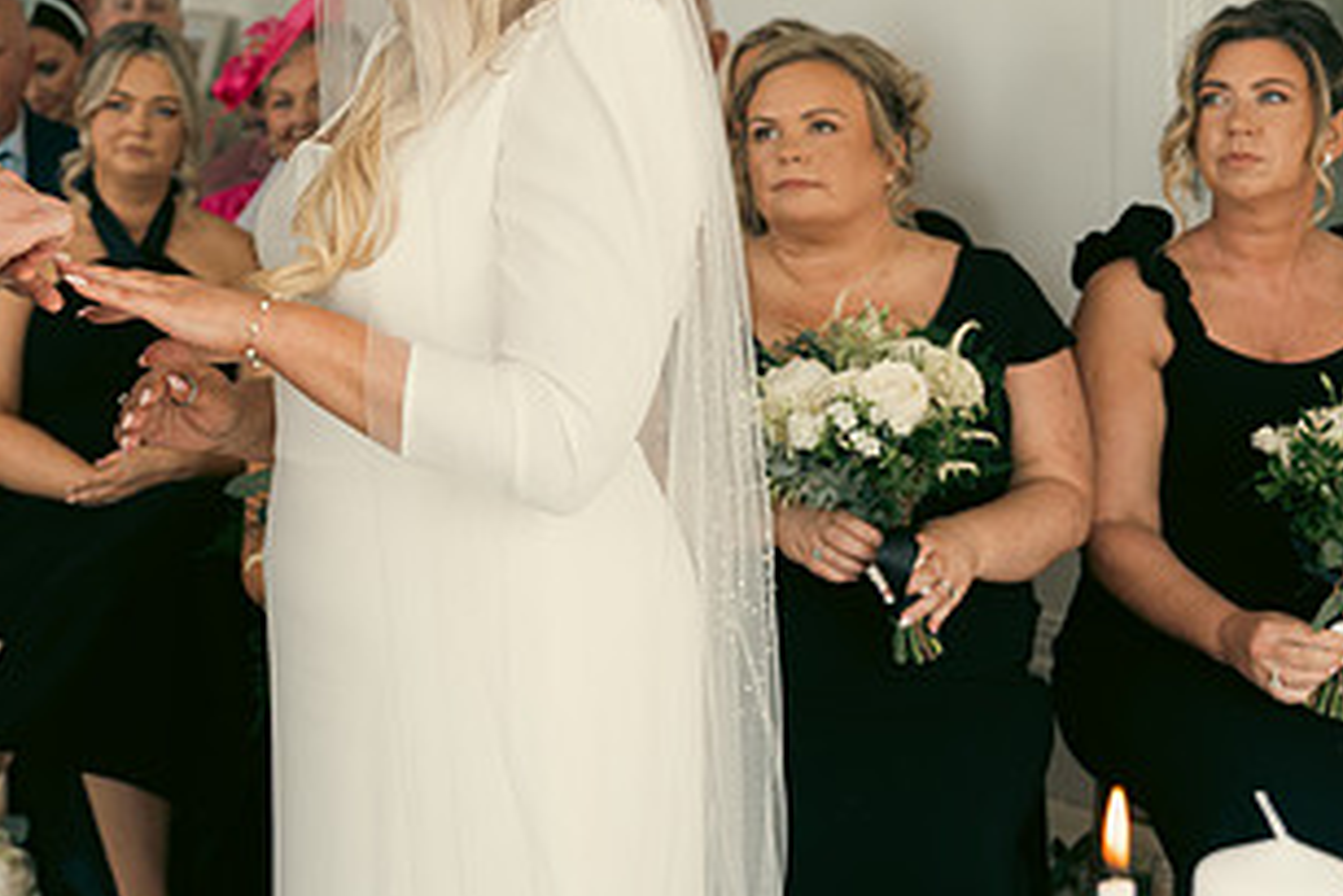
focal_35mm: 83
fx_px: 3098
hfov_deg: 23.7
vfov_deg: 16.3
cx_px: 109
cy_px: 98
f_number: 3.5
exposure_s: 1/160
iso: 320
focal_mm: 44
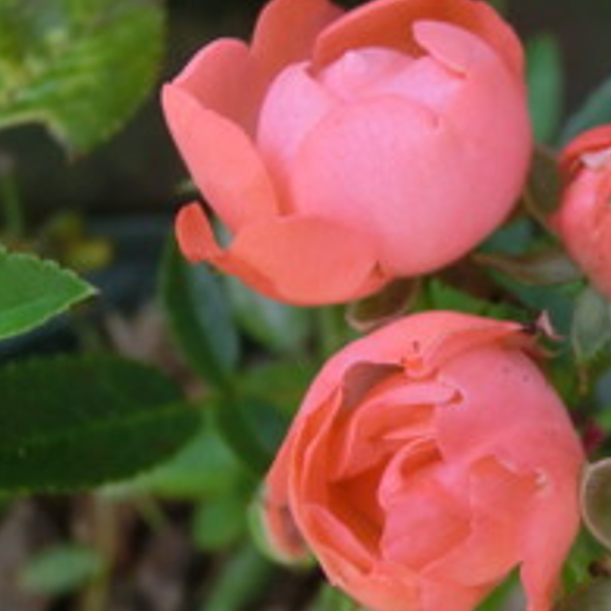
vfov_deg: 22.8
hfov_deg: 22.1
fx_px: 1518
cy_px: 329
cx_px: 570
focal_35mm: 76
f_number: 4
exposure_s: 1/250
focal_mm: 7.38
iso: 160
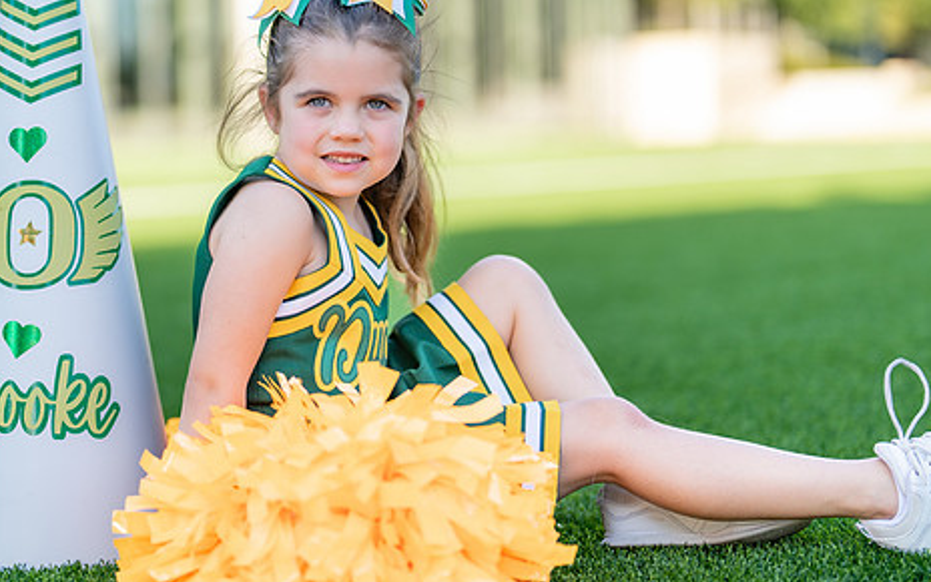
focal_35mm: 80
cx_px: 353
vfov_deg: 16.2
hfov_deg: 25.8
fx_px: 2030
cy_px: 145
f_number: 1.2
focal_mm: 50
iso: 100
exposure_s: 1/1600
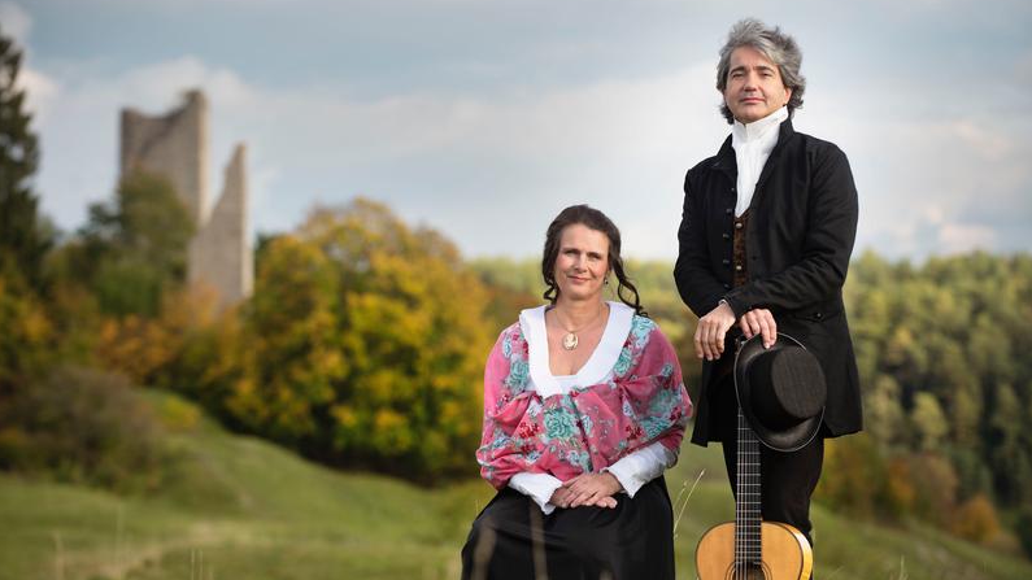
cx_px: 515
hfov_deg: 15.7
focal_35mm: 137
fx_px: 3749
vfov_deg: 8.9
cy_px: 285
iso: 100
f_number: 5.6
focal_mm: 130
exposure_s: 1/400
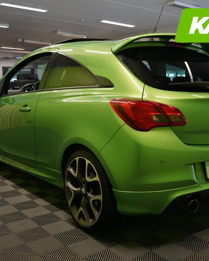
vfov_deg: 42.9
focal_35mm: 43
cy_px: 128
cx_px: 125
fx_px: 332
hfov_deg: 34.8
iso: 800
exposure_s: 1/30
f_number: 4.5
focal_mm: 30
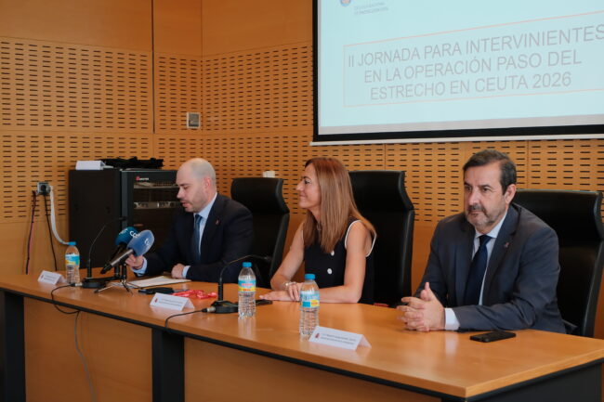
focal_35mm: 51
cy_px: 201
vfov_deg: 26.5
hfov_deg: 38.9
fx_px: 855
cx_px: 302
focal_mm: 34.3
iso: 1250
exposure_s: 1/125
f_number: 5
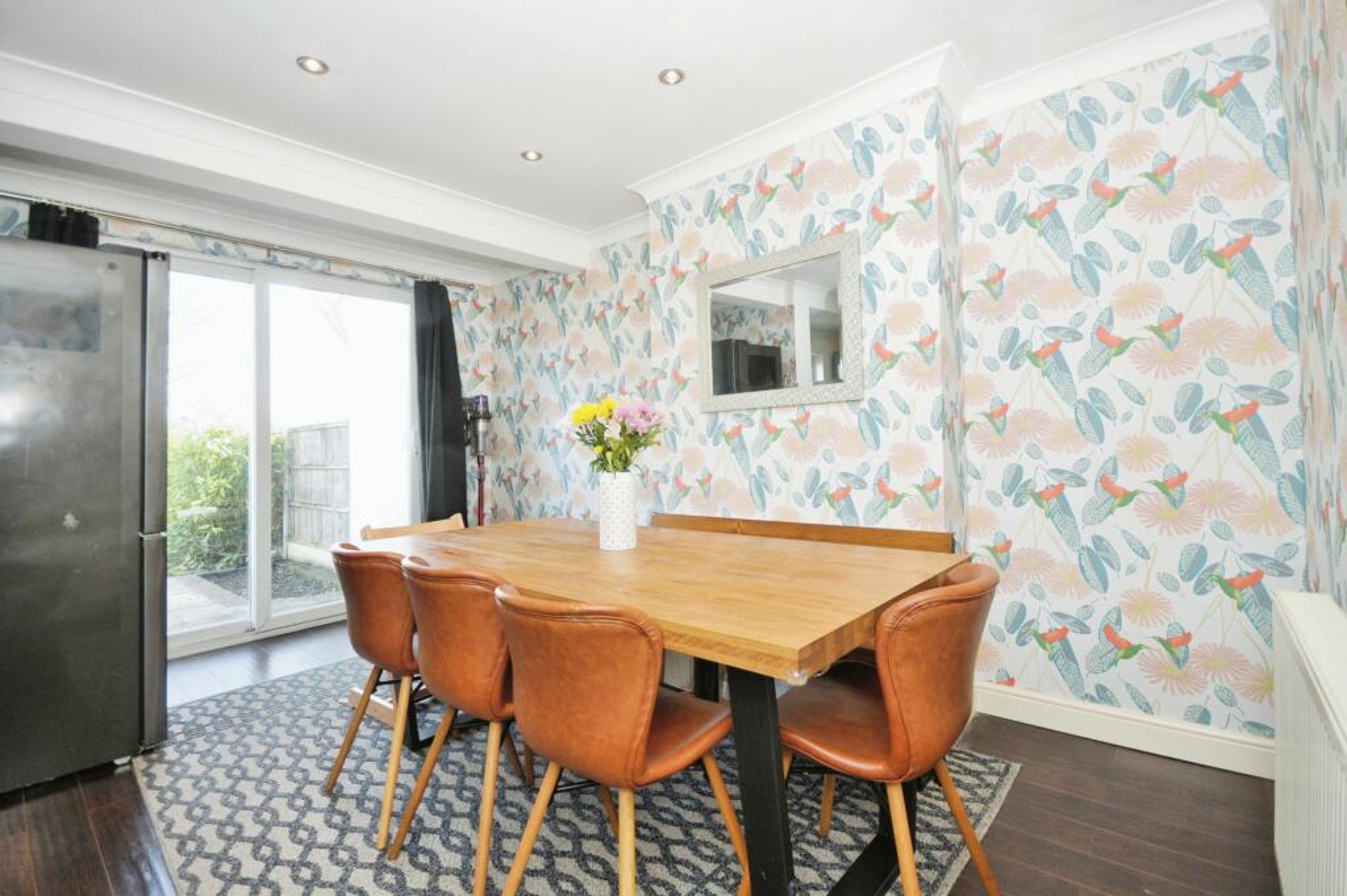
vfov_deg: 77.2
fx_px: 561
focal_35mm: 15
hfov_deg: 100.4
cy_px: 448
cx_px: 674
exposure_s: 1/60
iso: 500
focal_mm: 10
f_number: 6.3
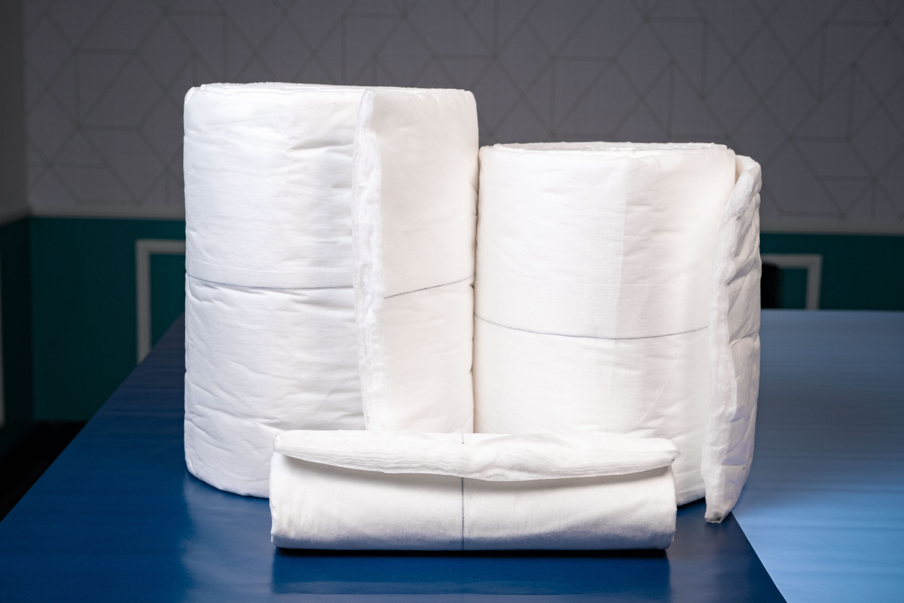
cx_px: 452
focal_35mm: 50
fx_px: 1256
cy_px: 302
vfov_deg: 27.0
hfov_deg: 39.6
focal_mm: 33.2
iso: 400
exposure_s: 1/125
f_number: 5
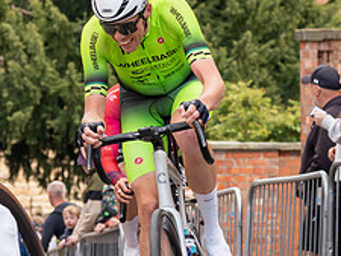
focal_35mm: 269
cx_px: 178
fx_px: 2651
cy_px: -31
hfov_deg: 7.4
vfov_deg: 5.5
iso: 640
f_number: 5
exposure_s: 1/1000
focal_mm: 79
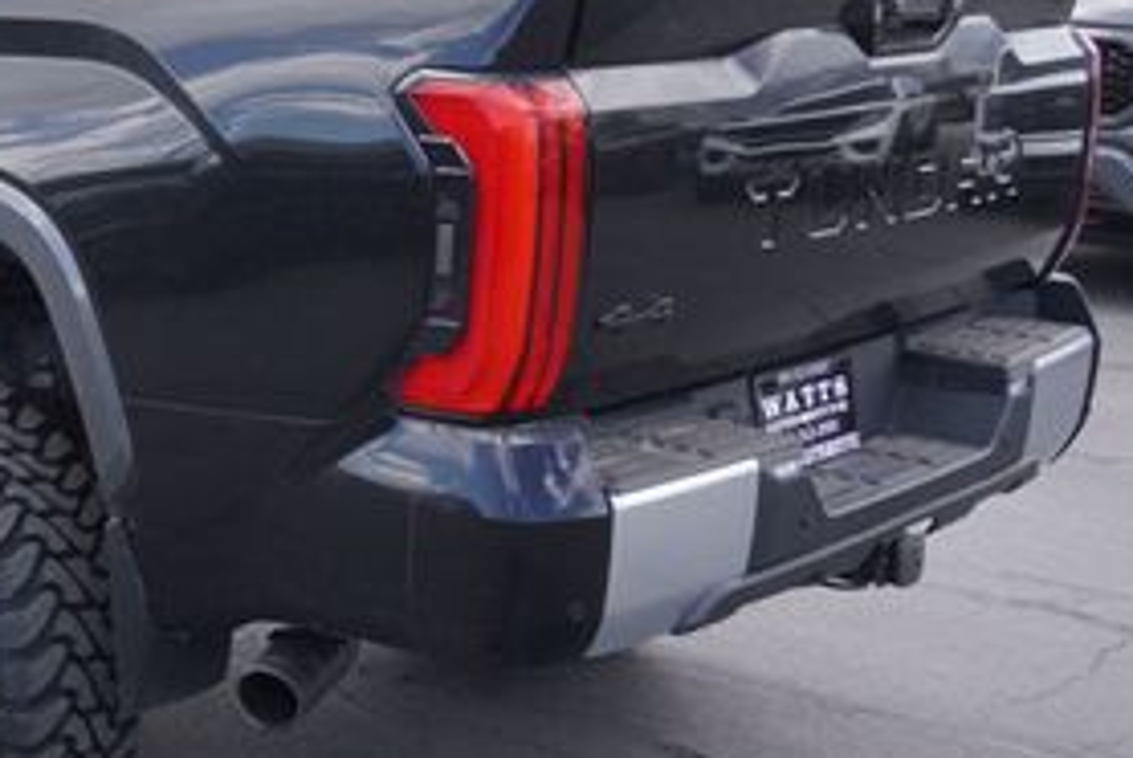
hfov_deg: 27.2
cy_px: 314
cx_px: -53
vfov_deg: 19.8
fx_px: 2174
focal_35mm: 69
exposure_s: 1/125
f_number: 5.6
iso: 100
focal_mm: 20
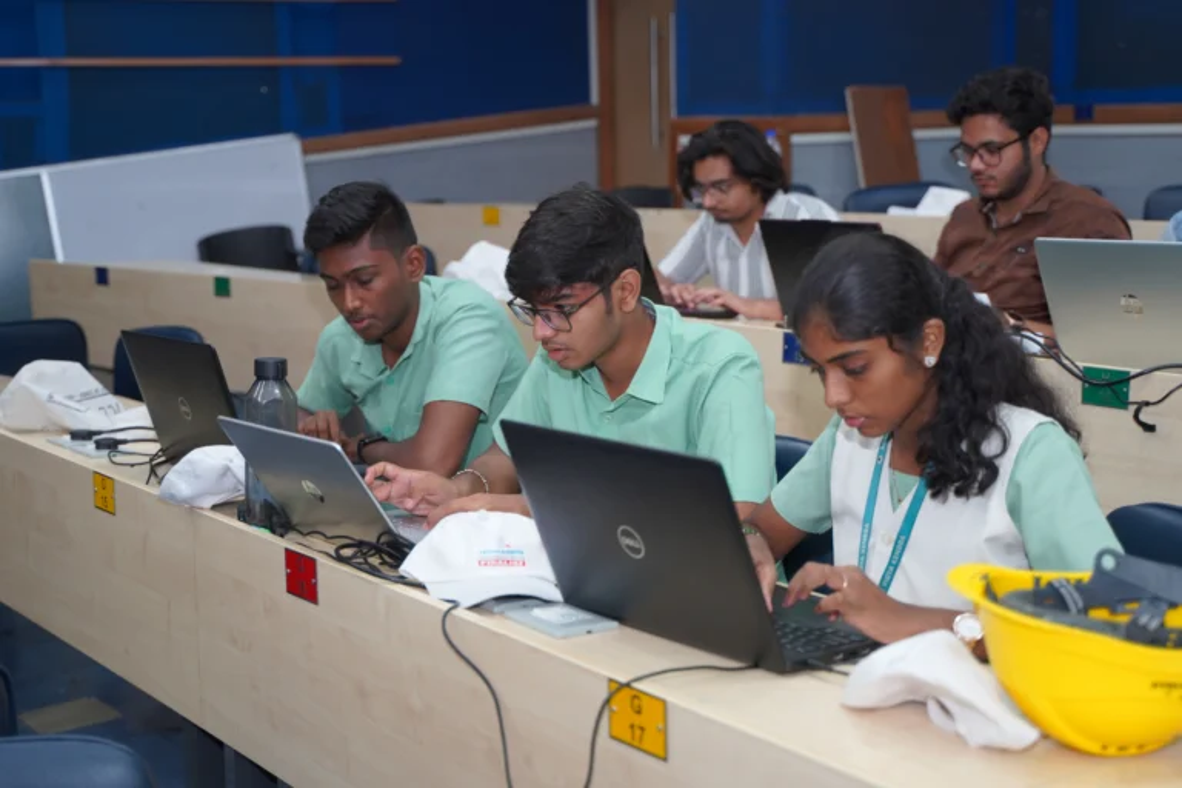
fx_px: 1609
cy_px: 394
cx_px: 591
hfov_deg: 40.3
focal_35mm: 49
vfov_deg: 27.5
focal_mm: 49
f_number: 2.8
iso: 1250
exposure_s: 1/200
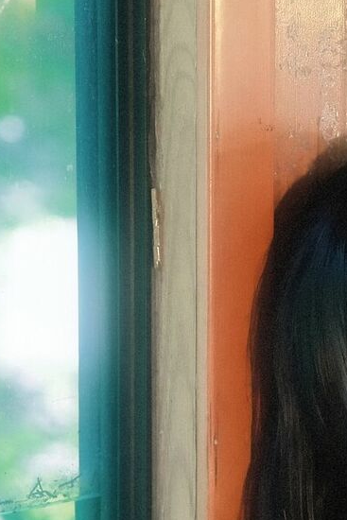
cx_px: 441
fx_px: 3020
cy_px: 664
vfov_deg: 9.7
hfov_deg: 6.5
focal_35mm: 209
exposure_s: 1/60
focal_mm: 48.5
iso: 500
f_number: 2.8
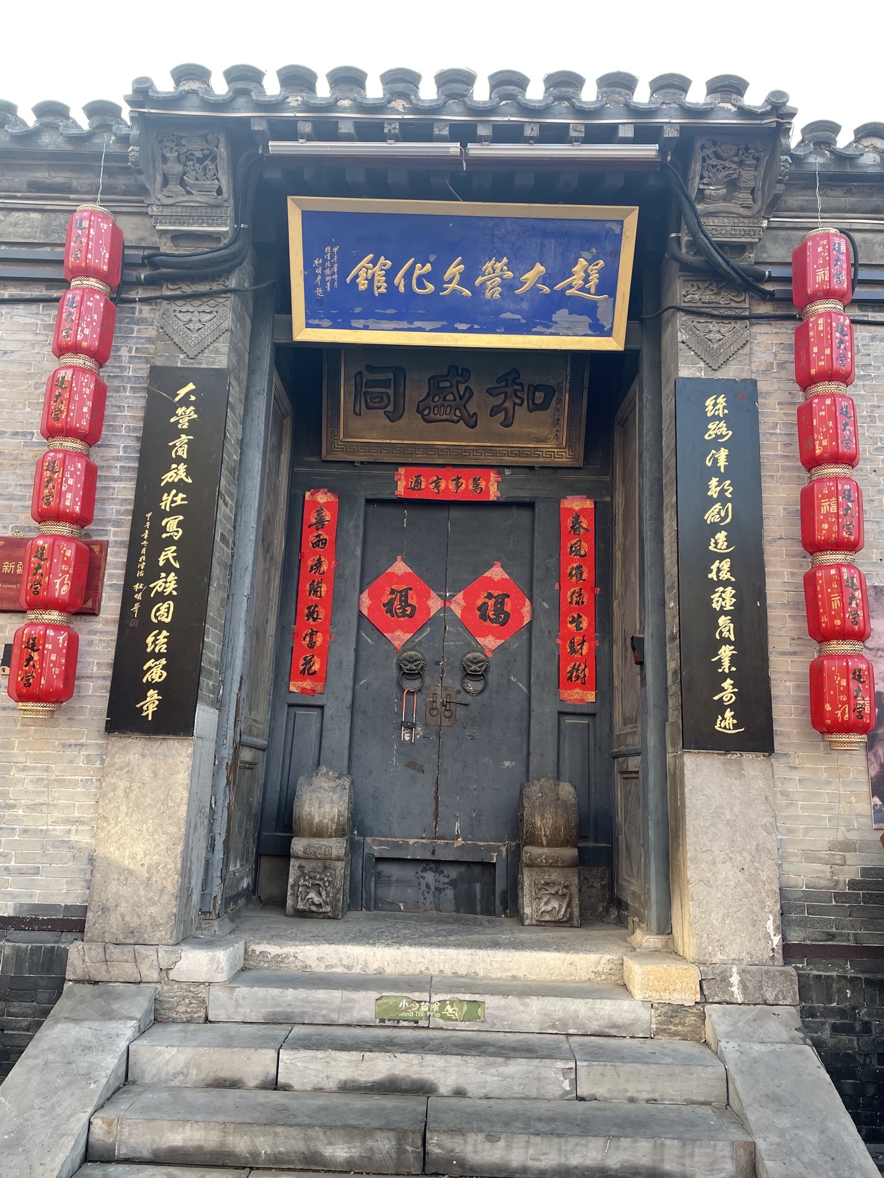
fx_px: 885
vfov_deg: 67.3
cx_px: 442
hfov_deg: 53.1
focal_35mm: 26
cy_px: 589
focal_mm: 4.2
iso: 32
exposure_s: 1/211
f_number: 1.6
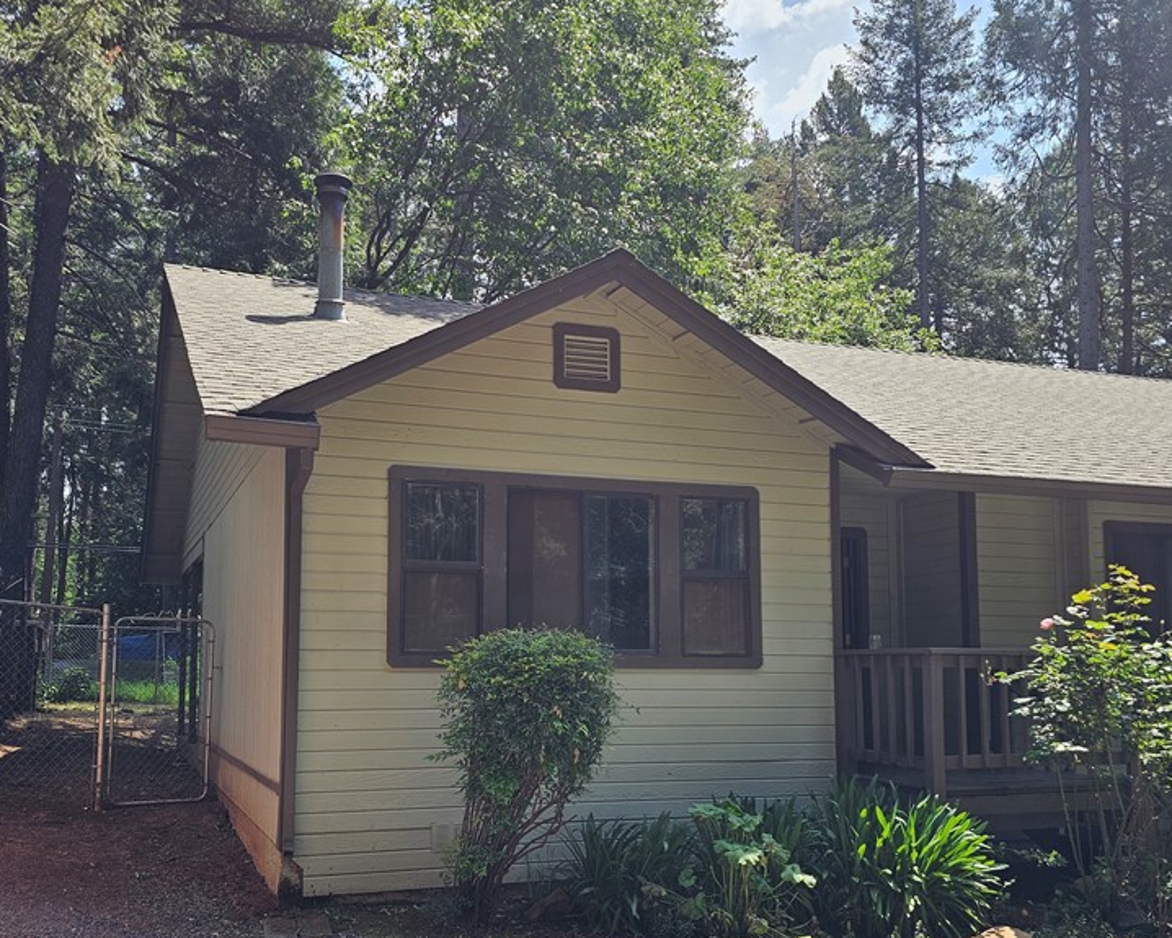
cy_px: 594
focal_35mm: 32
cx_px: 486
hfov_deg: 55.3
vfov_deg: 45.4
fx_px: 1110
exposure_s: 1/273
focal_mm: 6.3
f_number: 1.7
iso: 10
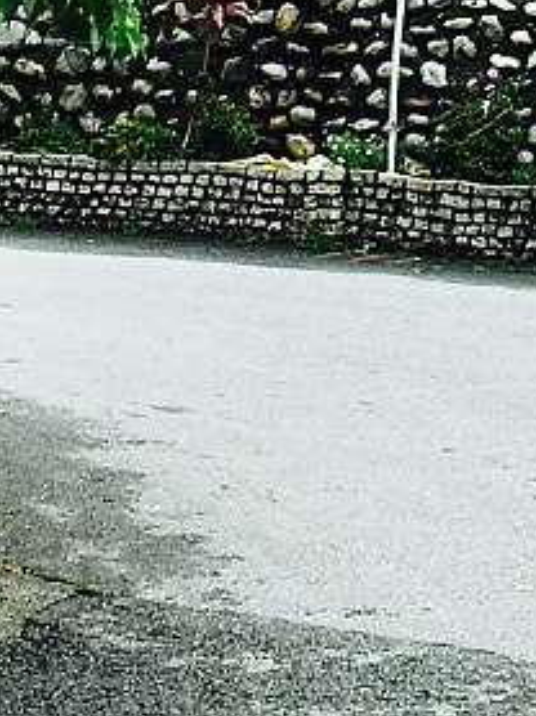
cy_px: -507
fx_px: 3453
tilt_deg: +7.2
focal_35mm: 167
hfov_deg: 8.8
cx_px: 533
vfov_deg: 11.2
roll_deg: +0.0
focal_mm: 4.15
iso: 25
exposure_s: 1/668
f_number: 2.2
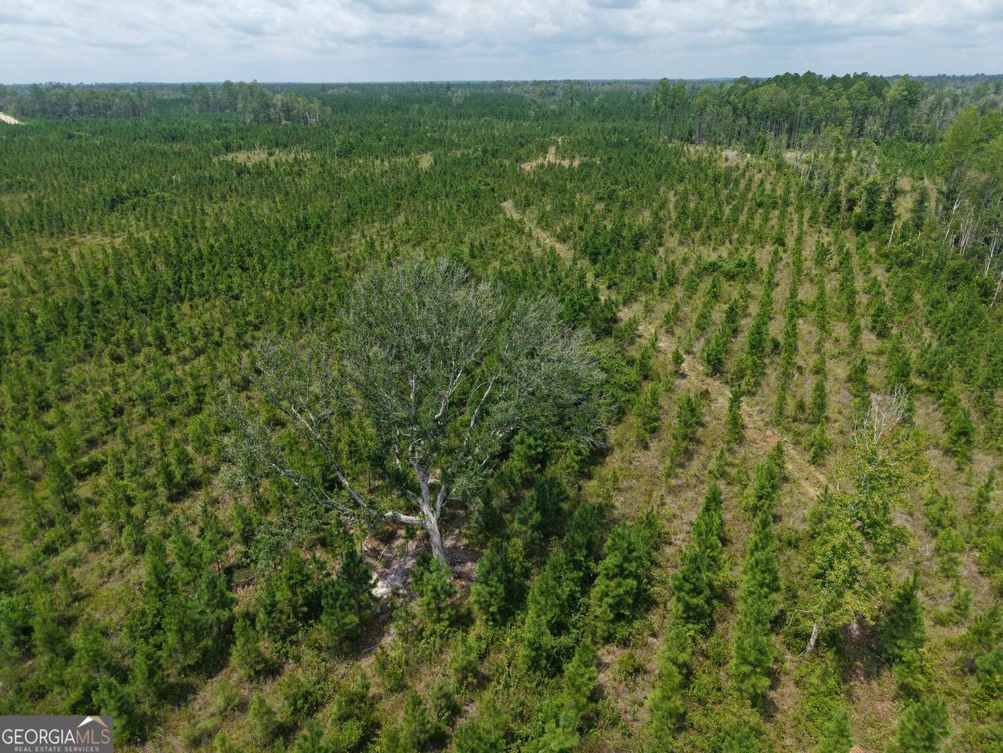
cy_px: 376
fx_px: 695
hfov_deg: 71.6
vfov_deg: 56.8
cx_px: 502
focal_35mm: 24
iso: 160
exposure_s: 1/3000
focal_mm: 8.67
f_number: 1.8
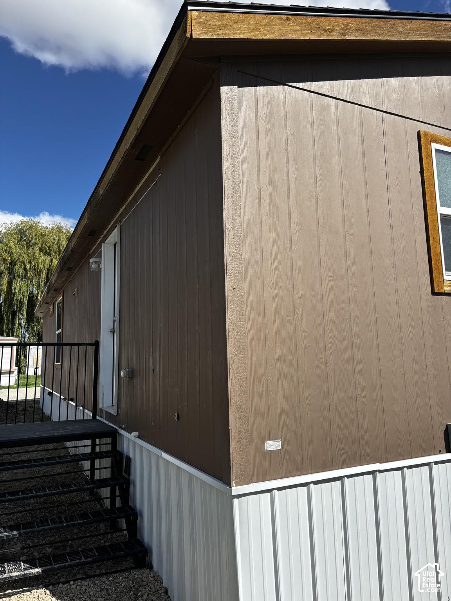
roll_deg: +0.1
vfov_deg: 67.3
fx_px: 452
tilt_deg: +9.3
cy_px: 300
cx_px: 226
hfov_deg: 53.1
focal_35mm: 26
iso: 50
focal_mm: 5.96
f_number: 1.6
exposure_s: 1/3413
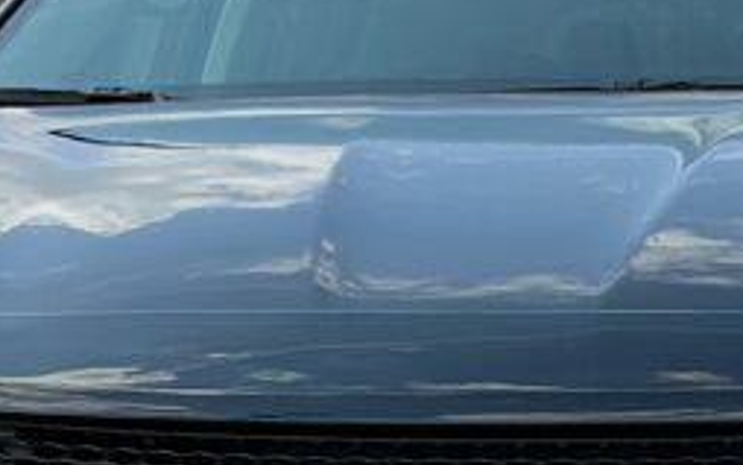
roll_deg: -1.2
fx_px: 2512
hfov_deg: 16.7
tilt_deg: -16.4
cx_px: 553
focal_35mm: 124
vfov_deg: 10.1
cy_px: 775
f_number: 1.8
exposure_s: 1/781
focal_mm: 3
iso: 25
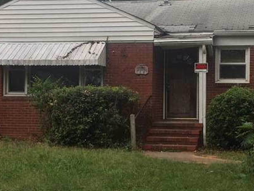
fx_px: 535
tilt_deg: -0.1
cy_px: 113
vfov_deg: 20.1
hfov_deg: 26.3
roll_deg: -0.7
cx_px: 192
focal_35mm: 73
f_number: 2.2
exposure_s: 1/338
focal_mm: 4.15
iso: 32
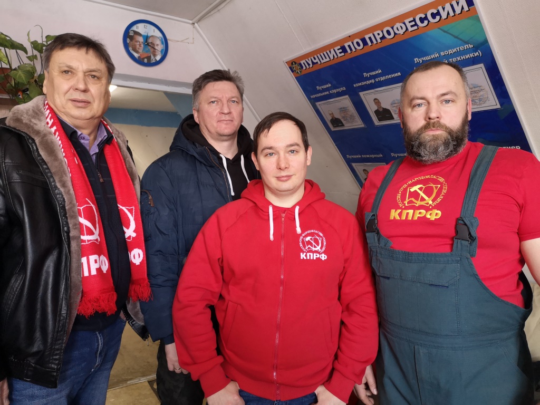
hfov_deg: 65.3
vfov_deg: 51.4
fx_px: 421
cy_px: 202
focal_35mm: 27
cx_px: 270
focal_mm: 3.95
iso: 160
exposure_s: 1/50
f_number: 1.8
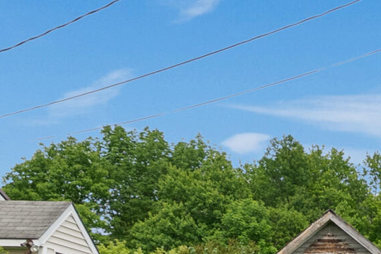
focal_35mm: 85
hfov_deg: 19.9
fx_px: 900
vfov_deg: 15.0
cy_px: 369
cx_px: 605
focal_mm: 16
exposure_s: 1/1000
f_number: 7.1
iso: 320
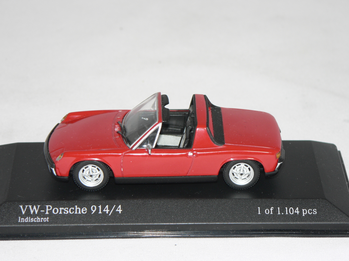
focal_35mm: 130
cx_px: 174
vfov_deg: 11.4
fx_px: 1311
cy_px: 130
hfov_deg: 15.2
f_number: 3.2
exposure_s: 1/60
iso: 80
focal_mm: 21.6
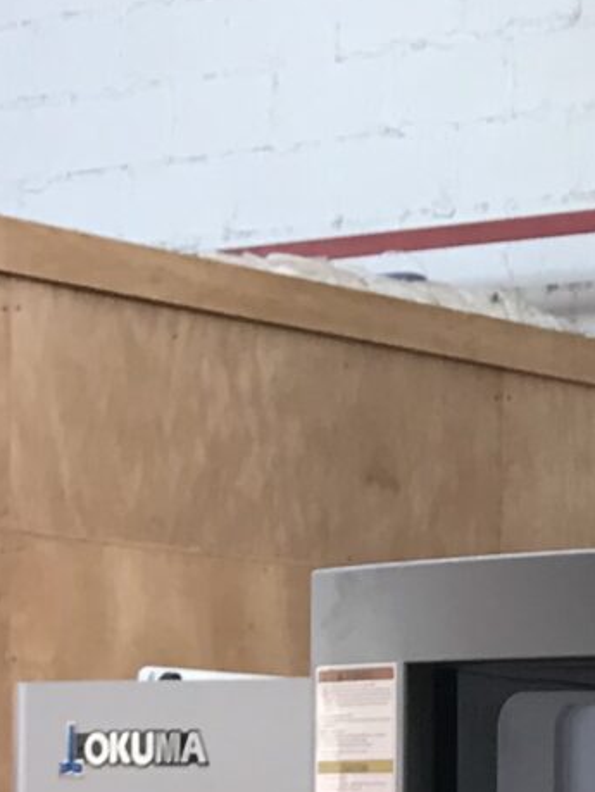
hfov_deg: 8.4
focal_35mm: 156
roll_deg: -1.2
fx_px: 3570
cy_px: 1092
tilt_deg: -1.9
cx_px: 1590
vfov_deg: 12.2
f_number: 1.8
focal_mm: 3.99
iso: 20
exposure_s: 1/131
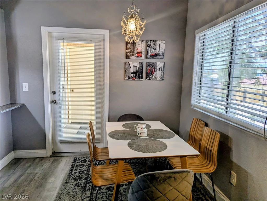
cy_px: 100
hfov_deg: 71.5
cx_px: 134
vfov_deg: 56.9
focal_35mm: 24
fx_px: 185
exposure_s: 1/120
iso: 50
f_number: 1.85
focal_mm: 6.81
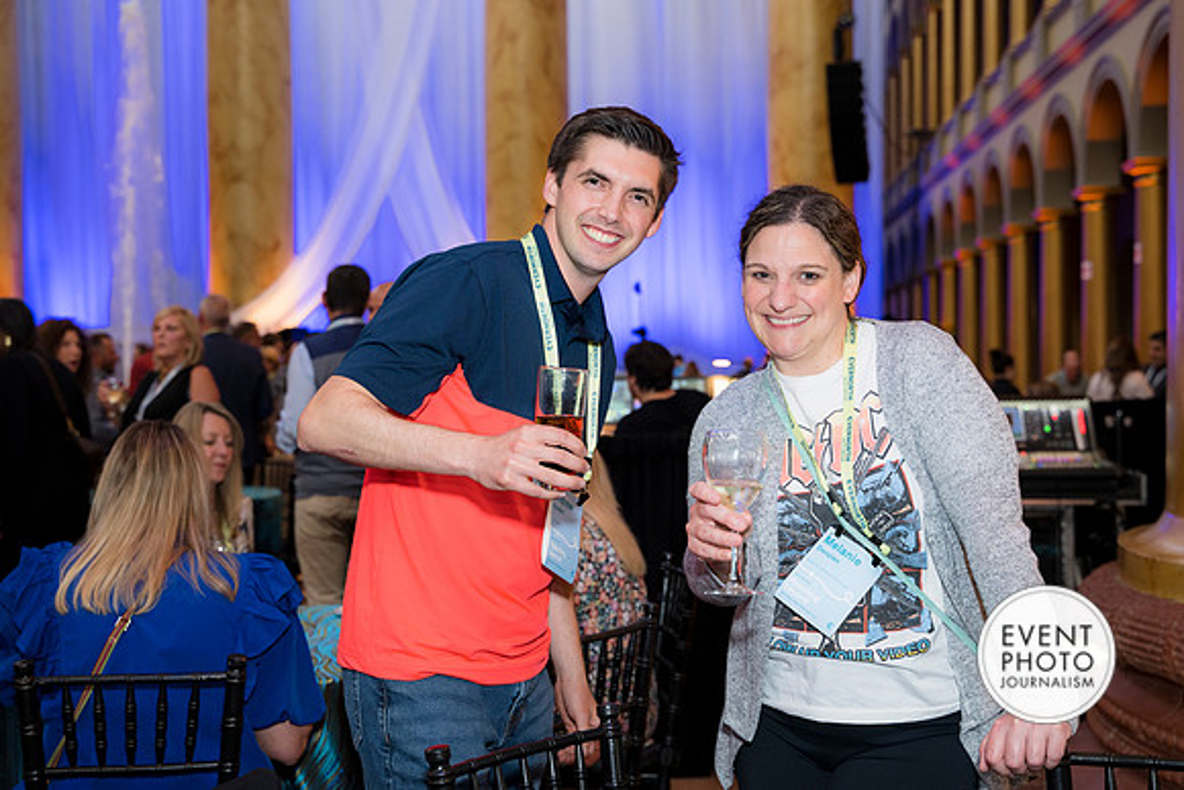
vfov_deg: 27.2
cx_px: 592
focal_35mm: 50
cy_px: 395
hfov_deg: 39.9
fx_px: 1631
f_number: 4
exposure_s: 1/100
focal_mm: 46
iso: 800
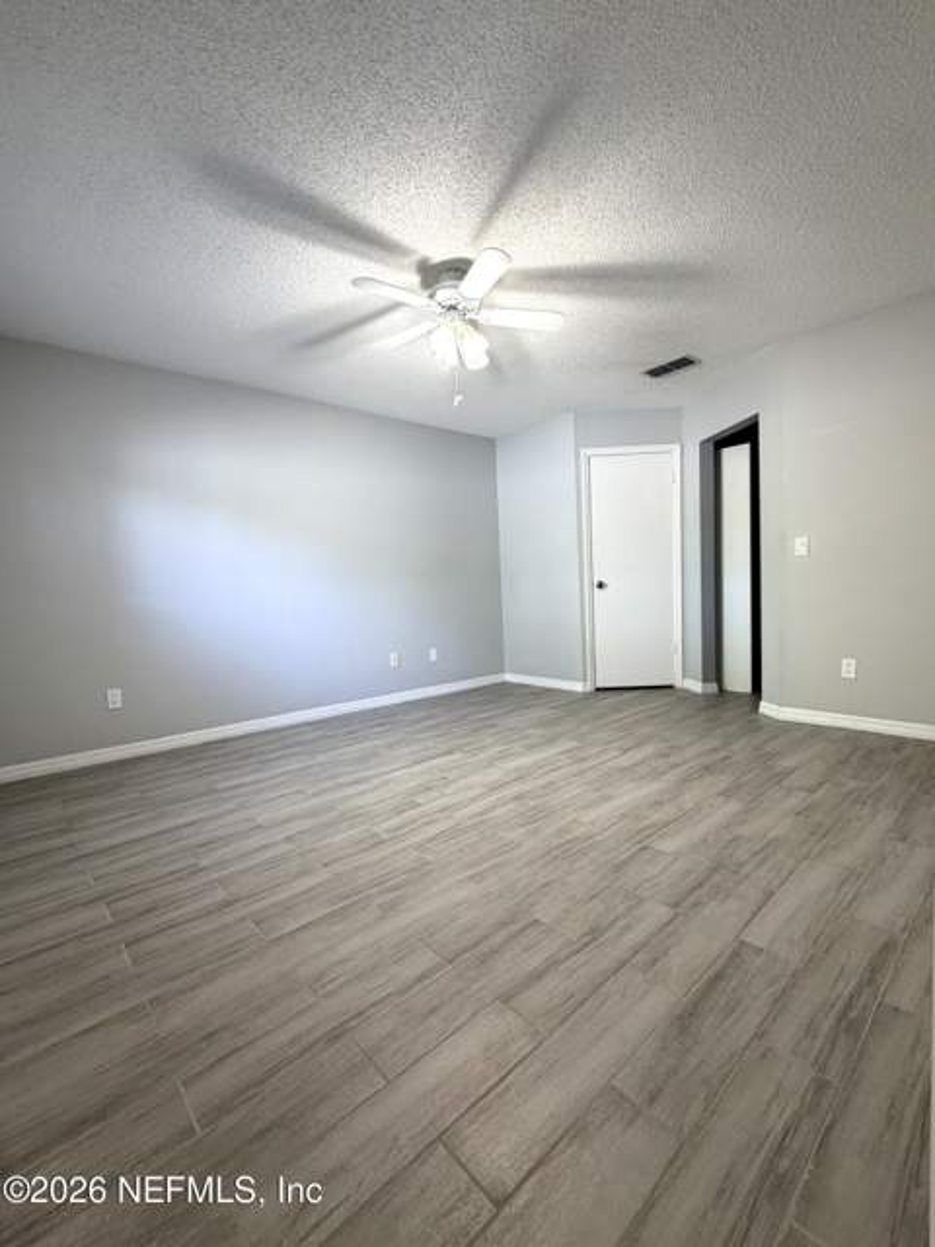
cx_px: 468
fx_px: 504
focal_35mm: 14
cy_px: 624
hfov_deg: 85.7
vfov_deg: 102.1
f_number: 2.2
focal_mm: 2.22
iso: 200
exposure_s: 1/60
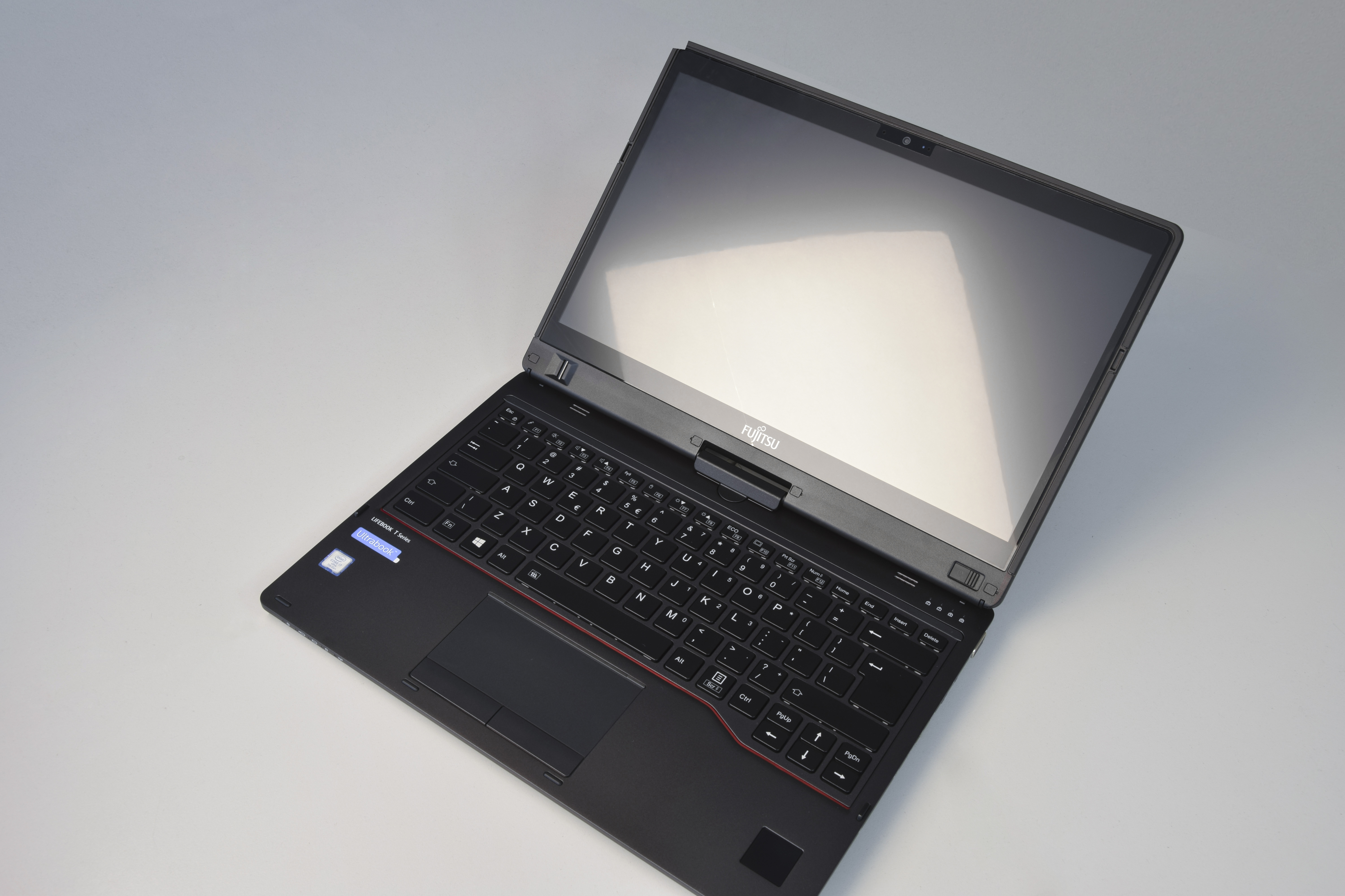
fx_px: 1233
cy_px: 448
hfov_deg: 57.2
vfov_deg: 40.0
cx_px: 672
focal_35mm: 33
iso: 100
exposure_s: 1/2
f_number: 11
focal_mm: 22
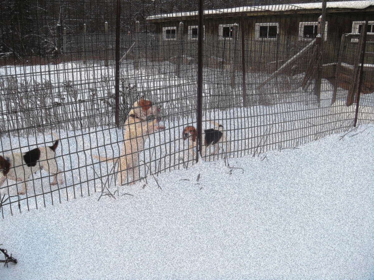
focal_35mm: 35
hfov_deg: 52.6
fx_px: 378
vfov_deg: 40.7
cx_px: 187
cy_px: 140
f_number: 3.8
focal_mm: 5.9
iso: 64
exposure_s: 1/164
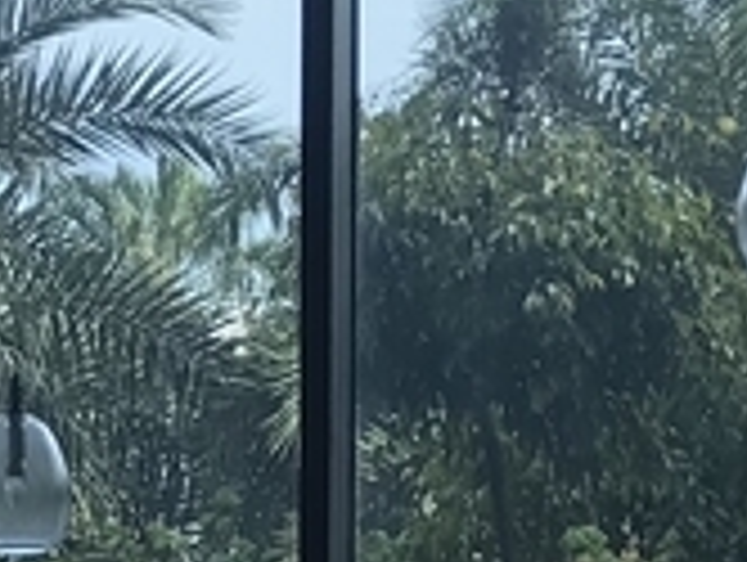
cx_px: 18
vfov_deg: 7.0
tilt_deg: -11.9
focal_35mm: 202
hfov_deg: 9.7
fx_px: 4365
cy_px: 1227
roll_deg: +1.0
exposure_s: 1/389
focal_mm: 3.99
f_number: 1.8
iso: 20
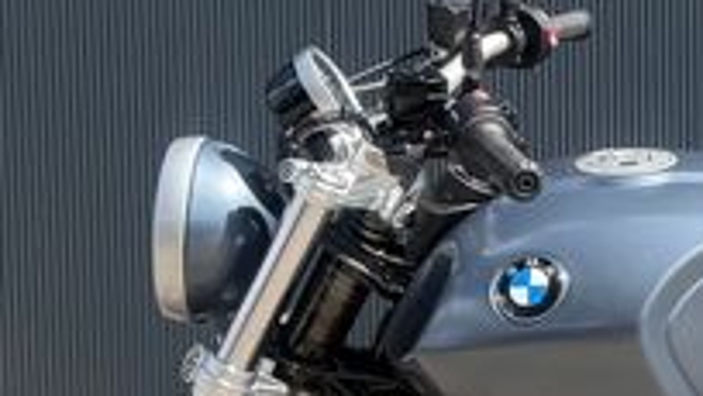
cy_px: 413
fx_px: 1529
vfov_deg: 14.5
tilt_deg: -4.5
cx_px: 751
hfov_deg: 24.4
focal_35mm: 82
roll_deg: +0.9
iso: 80
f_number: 1.78
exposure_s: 1/2053
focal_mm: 6.76
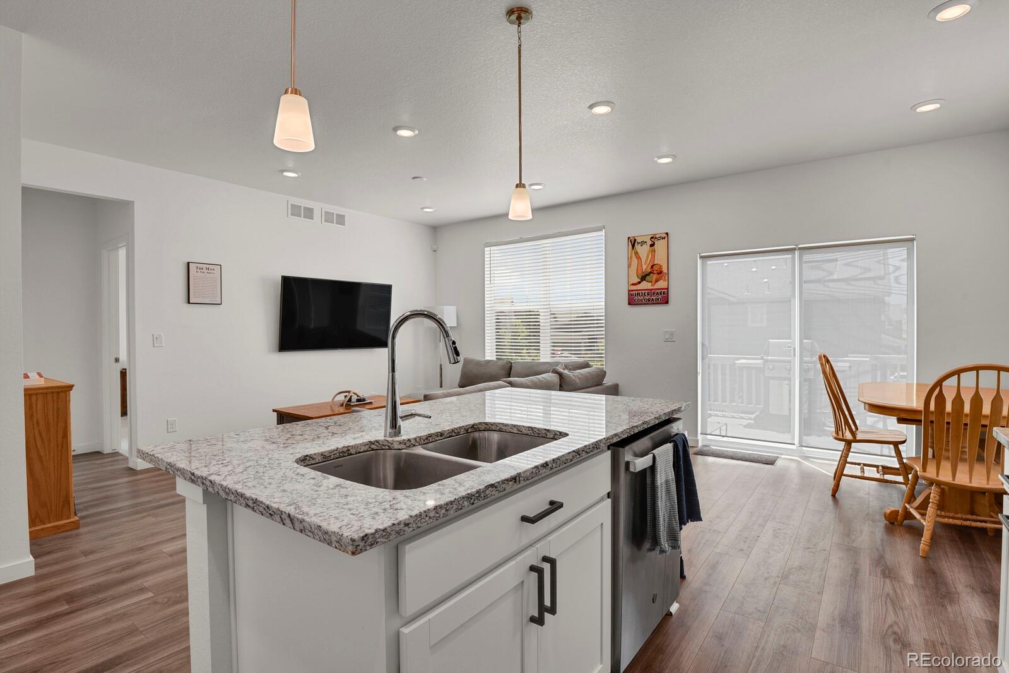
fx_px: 476
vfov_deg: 70.4
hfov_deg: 93.3
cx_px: 504
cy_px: 336
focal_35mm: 17
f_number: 8
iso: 640
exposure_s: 1/20
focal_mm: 17
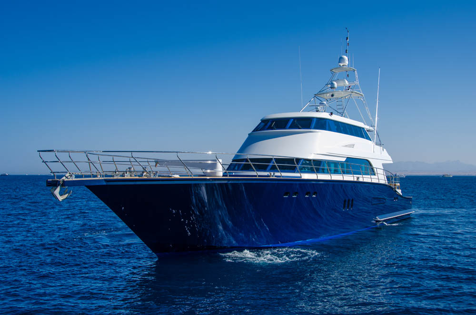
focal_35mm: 41
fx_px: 536
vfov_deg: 32.7
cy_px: 158
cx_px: 238
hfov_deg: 47.9
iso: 100
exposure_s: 1/250
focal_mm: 27
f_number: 8
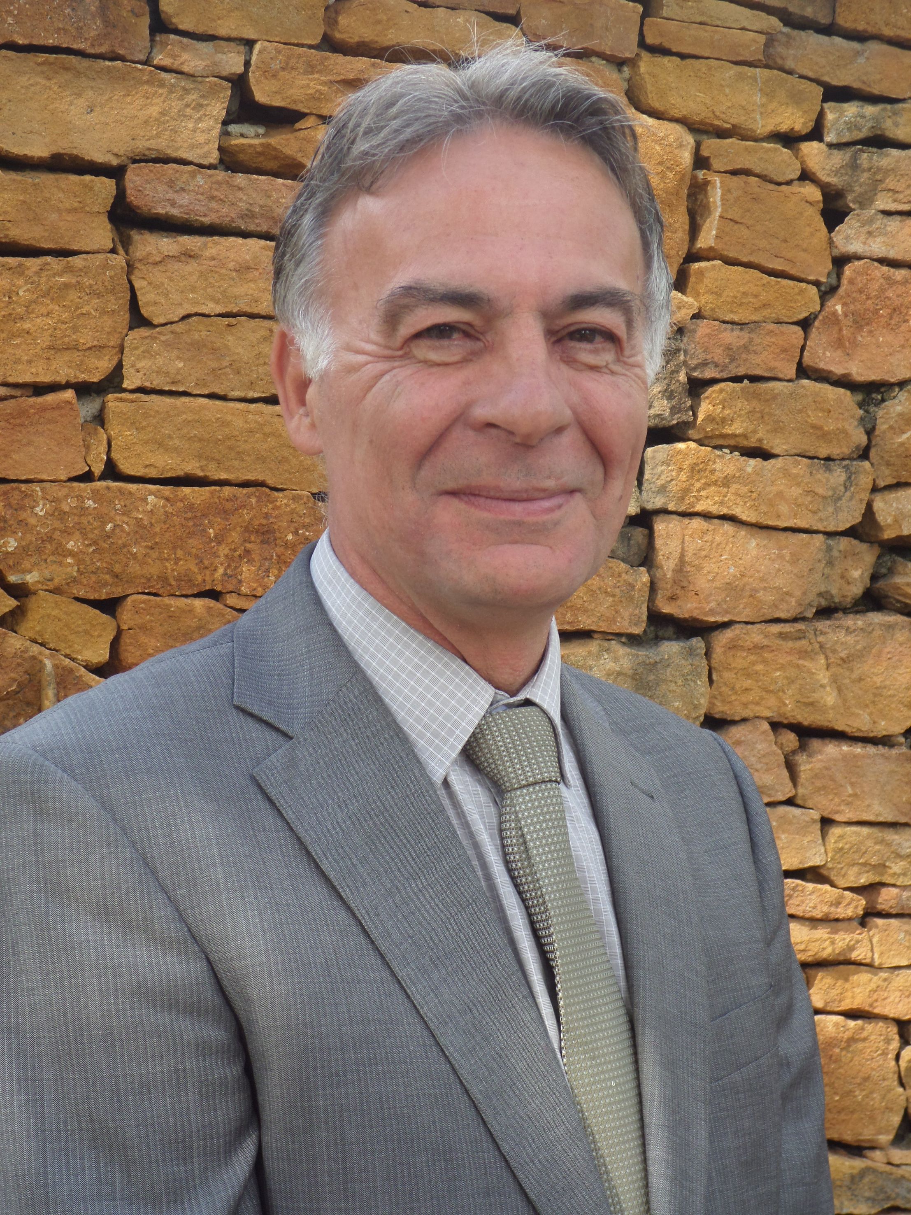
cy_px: 608
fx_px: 2842
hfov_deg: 18.2
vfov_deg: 24.1
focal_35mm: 81
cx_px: 456
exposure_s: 1/90
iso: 80
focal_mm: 14.6
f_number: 4.7
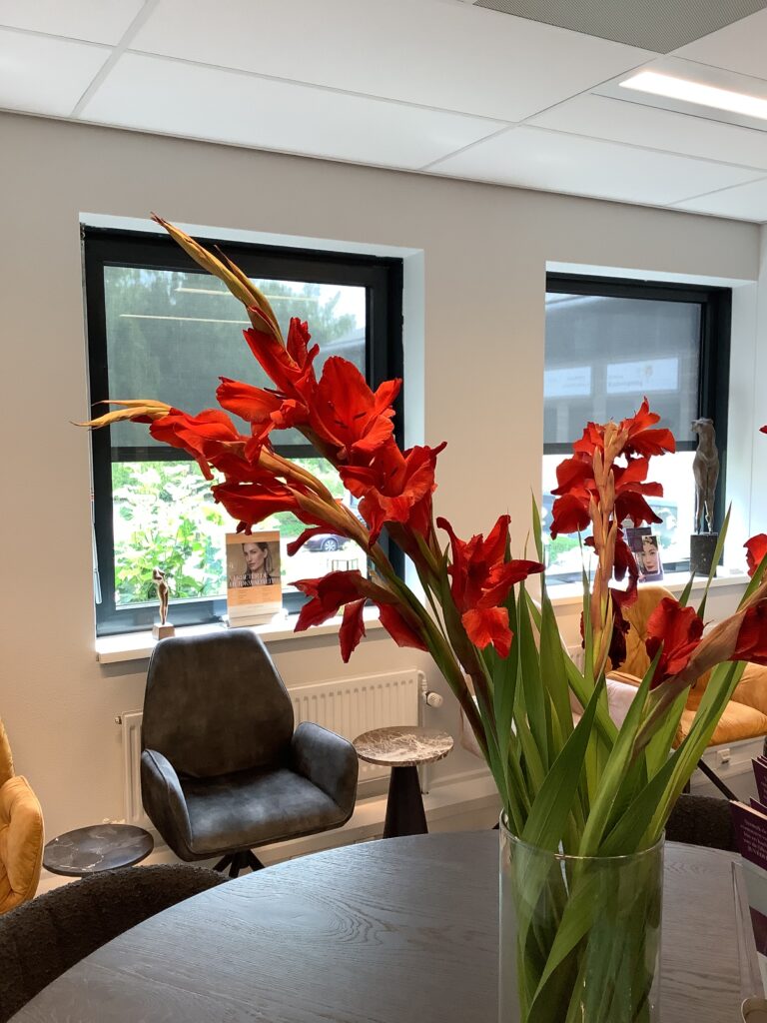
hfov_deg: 45.4
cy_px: 512
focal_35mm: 31
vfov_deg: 58.4
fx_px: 916
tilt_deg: -5.7
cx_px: 384
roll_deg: -0.5
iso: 80
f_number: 2.4
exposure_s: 1/100
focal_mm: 3.3
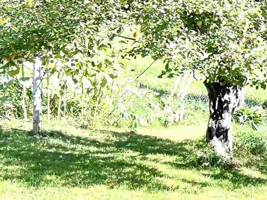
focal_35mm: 119
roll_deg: +2.1
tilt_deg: -3.4
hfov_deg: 14.7
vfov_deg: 12.4
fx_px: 918
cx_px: 468
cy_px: 181
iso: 50
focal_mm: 5.7
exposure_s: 1/932
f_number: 1.5
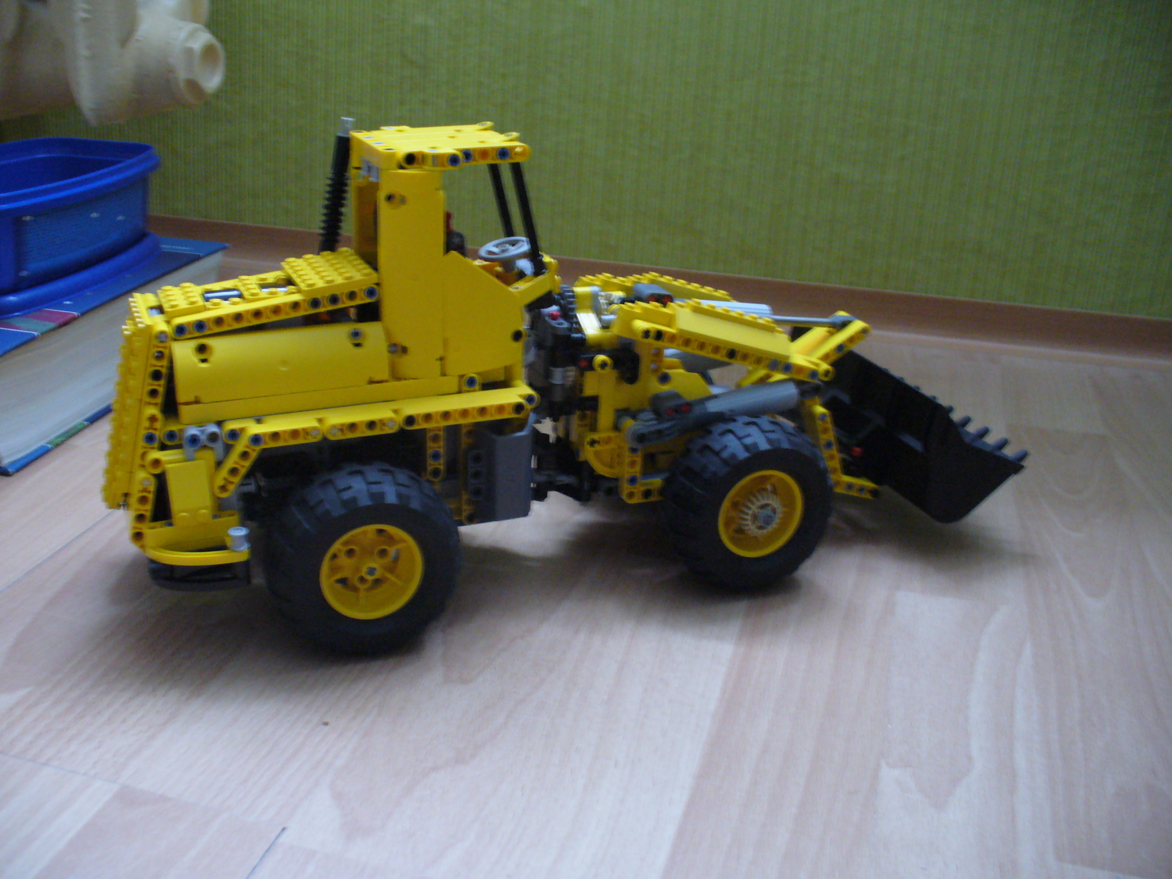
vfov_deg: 38.7
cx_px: 586
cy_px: 440
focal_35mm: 37
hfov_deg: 50.1
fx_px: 1253
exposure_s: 1/8
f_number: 2.8
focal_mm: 6.1
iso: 200
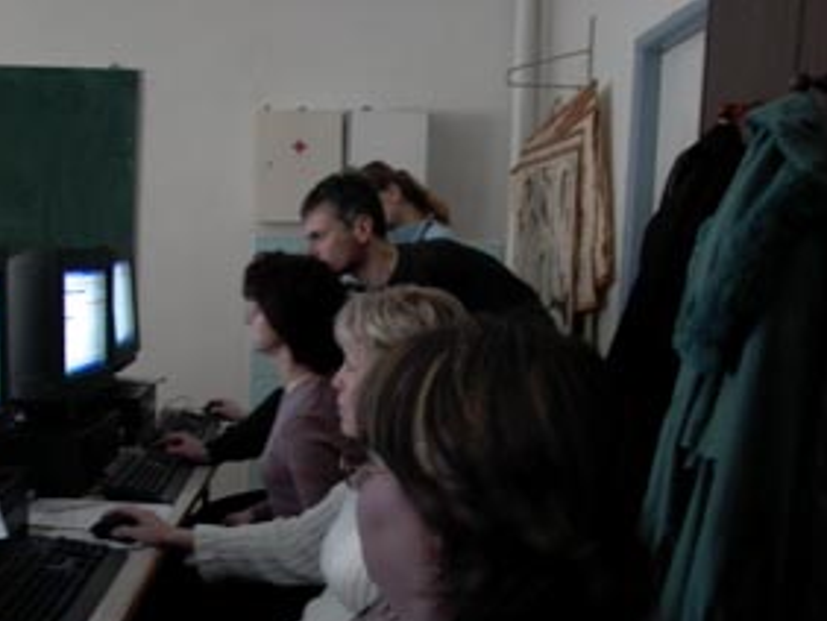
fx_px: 980
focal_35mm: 41
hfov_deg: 45.5
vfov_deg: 35.0
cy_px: 382
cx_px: 340
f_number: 2.07
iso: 100
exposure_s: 1/8
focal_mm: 7.34
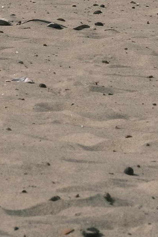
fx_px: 5740
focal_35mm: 872
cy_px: -239
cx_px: 370
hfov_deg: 1.6
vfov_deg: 2.4
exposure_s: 1/250
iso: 160
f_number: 16
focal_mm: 94.3
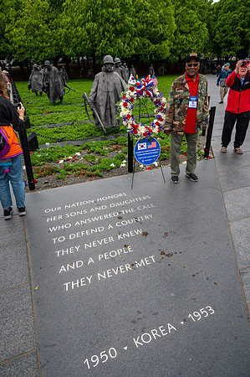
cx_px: 125
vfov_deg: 73.8
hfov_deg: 53.0
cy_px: 188
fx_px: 251
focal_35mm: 24
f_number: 8
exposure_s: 1/640
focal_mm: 24
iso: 900
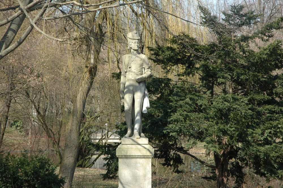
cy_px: 94
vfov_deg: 13.0
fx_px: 825
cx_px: 142
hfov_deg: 19.5
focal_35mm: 105
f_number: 8
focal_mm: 70
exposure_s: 1/250
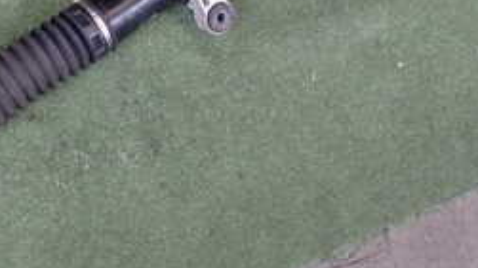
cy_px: -29
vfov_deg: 15.1
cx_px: 158
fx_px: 988
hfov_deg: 27.0
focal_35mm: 78
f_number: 2.3
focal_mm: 5.4
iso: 200
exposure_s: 1/50
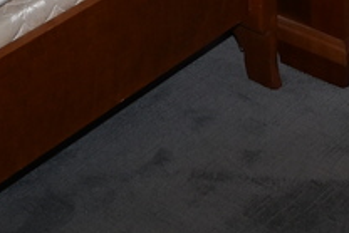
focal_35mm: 152
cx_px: 131
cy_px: -650
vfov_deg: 7.1
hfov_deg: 13.5
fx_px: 1474
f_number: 4
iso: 220
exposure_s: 1/60
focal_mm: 13
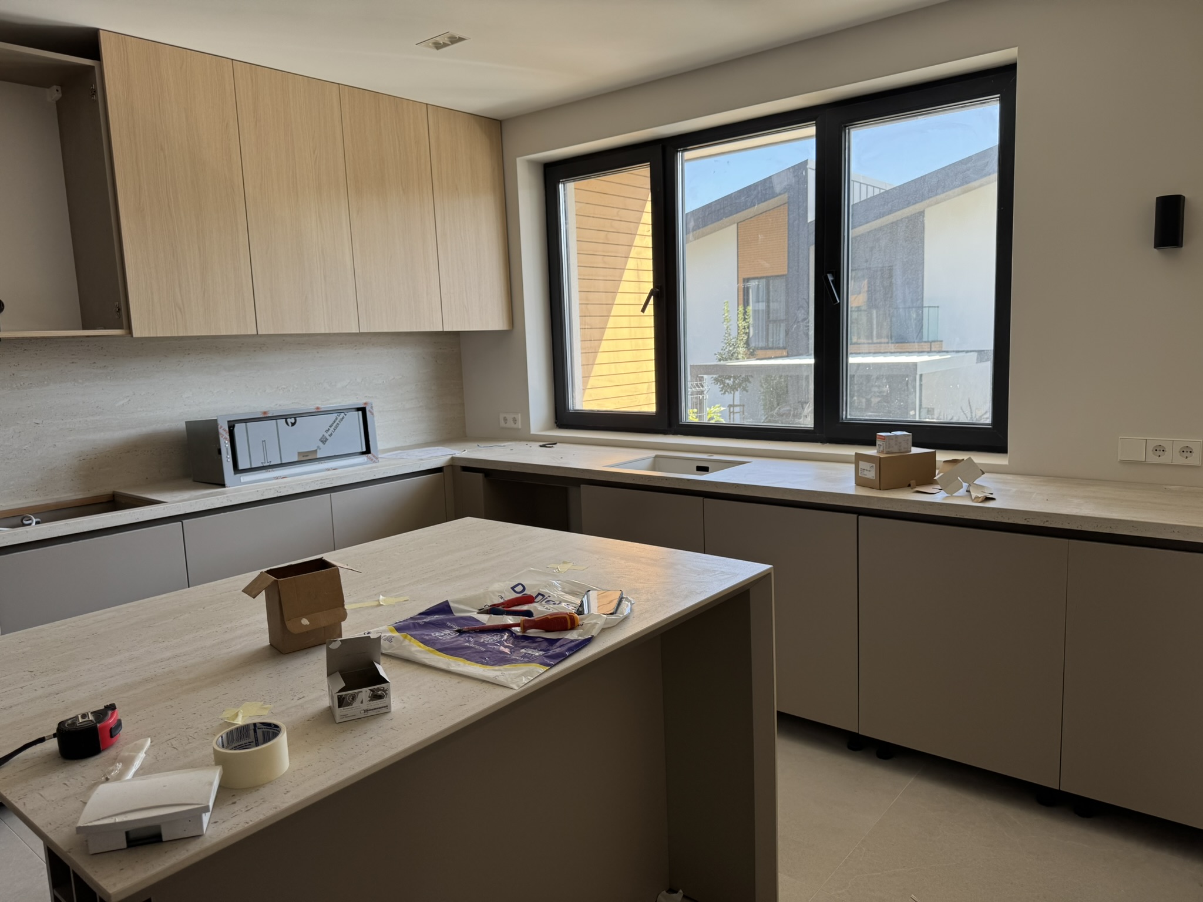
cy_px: 451
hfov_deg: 71.6
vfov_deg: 56.8
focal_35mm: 24
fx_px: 834
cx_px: 602
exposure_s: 1/218
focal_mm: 6.76
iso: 64
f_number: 1.78
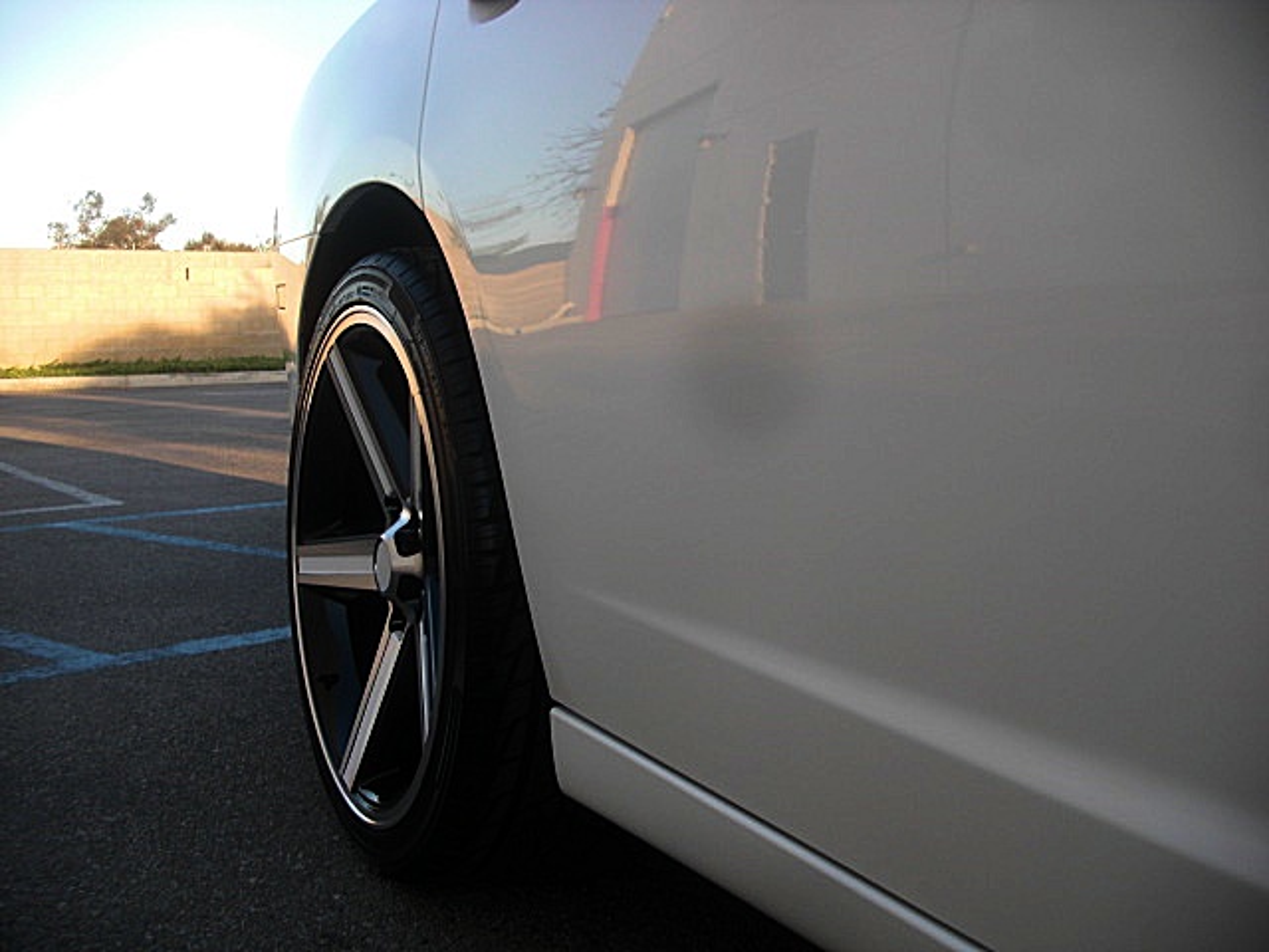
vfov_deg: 39.7
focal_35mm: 36
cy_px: 476
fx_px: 1320
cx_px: 634
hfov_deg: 51.4
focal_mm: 6.3
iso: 50
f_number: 2.8
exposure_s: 1/125
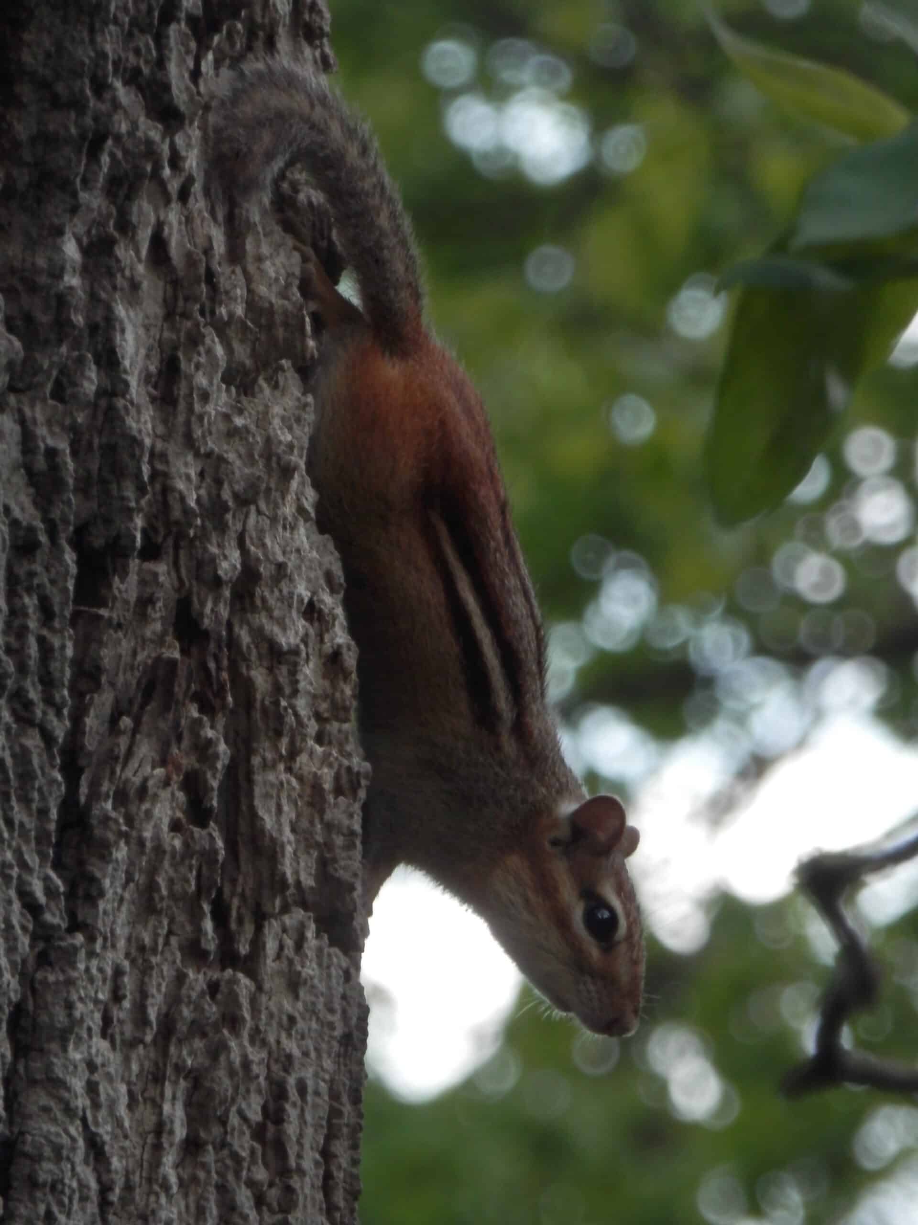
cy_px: 612
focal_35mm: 440
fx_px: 15558
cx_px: 459
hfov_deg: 3.4
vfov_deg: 4.5
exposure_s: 1/125
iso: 200
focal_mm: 78.6
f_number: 6.9
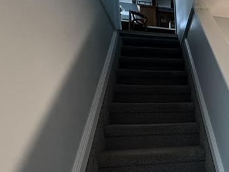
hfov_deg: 42.0
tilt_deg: -5.6
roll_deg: +1.0
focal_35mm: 37
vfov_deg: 36.8
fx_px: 245
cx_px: 238
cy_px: 147
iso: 640
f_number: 2.2
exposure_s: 1/60
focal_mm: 2.22
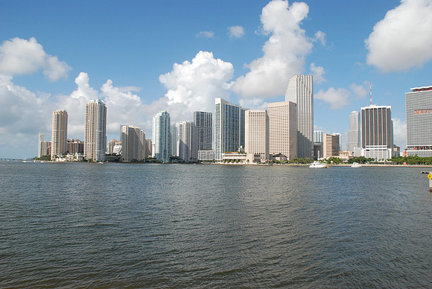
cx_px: 216
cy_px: 144
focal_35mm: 27
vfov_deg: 48.0
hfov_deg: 67.3
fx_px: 324
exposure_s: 1/400
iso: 320
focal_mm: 18
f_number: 10
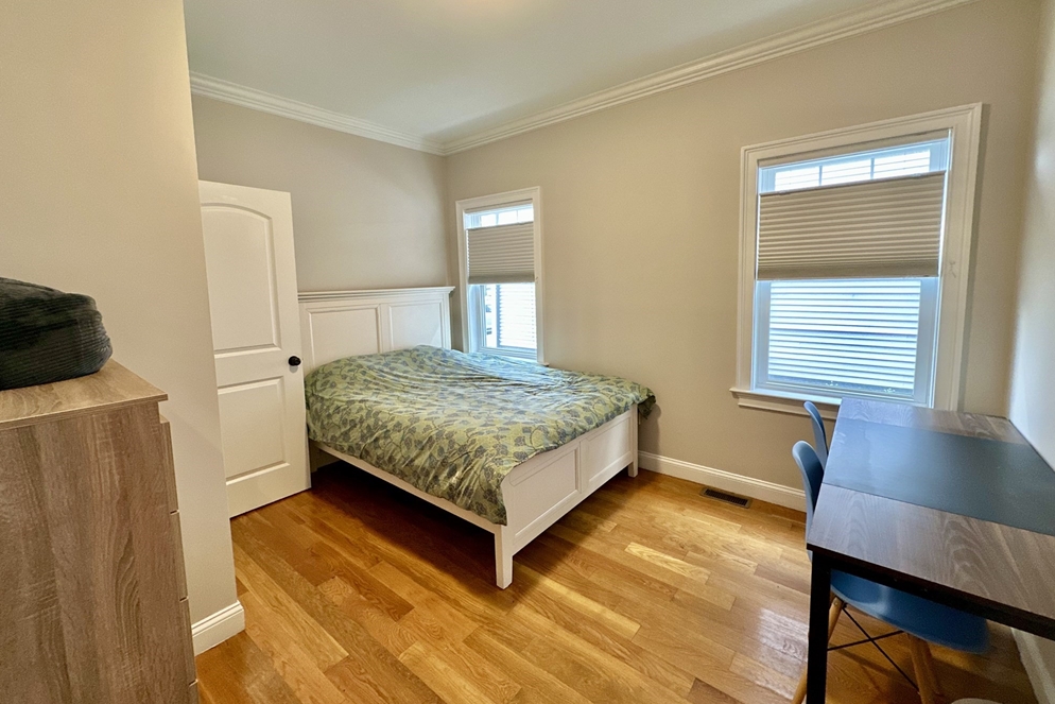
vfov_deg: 77.2
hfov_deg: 100.4
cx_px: 522
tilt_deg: -5.4
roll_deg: +1.5
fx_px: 440
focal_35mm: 15
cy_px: 323
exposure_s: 1/60
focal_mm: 2.22
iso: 250
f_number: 2.2
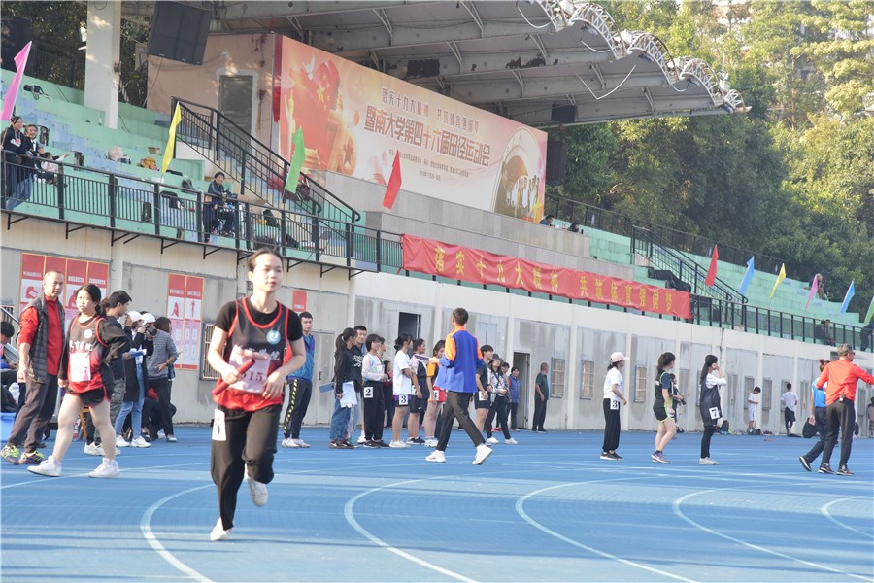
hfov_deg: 17.1
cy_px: 292
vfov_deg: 11.4
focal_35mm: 120
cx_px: 437
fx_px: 2913
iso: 2800
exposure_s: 1/640
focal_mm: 120
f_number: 9
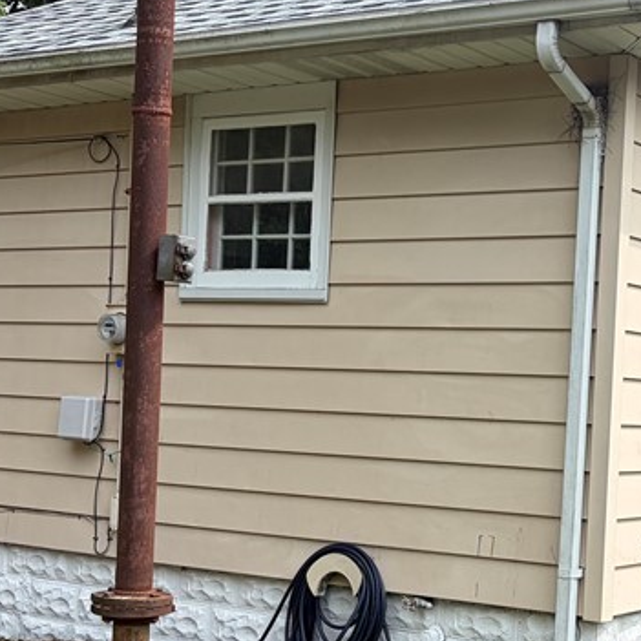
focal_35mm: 67
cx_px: 592
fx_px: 1404
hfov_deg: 24.9
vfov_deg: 25.7
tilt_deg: +0.3
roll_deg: -3.2
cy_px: 382
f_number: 1.6
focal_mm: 5.96
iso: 50
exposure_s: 1/1953
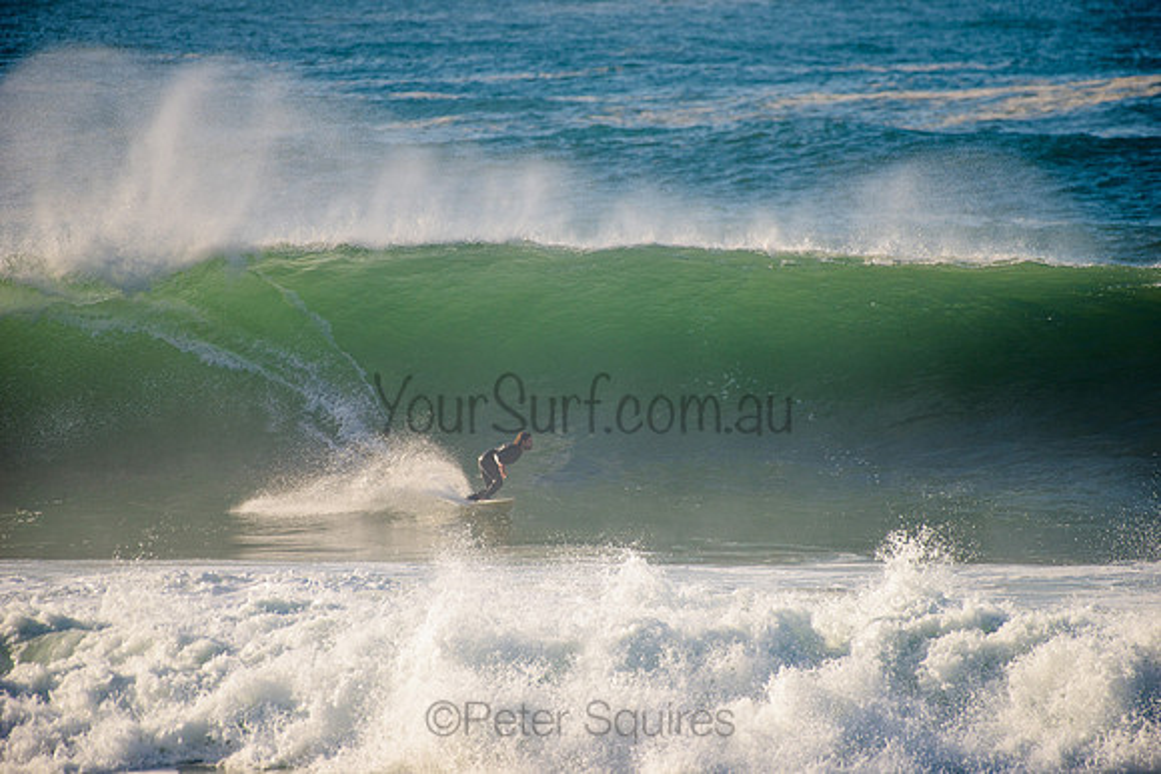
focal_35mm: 500
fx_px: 16128
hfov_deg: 4.1
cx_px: 580
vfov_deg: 2.8
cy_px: 387
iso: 160
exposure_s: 1/1600
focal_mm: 500
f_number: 5.6
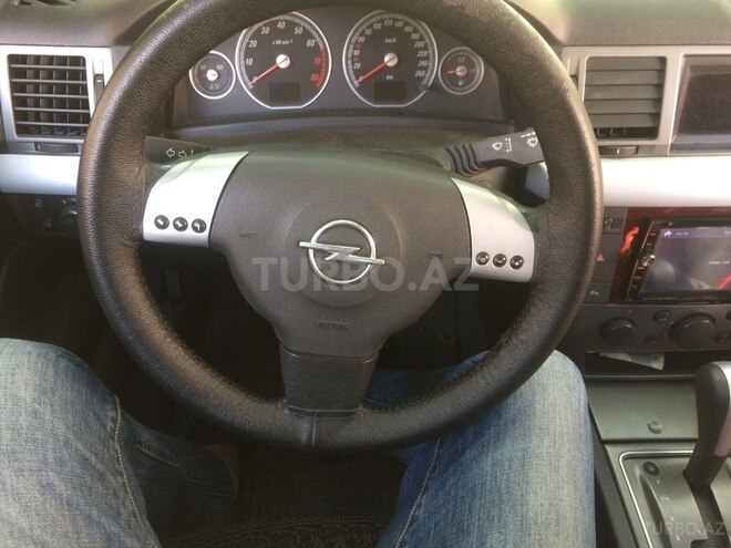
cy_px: 274
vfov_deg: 48.2
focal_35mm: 29
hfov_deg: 61.7
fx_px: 612
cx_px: 366
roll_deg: +0.3
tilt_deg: -42.6
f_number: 2.2
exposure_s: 1/33
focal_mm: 4.15
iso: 125
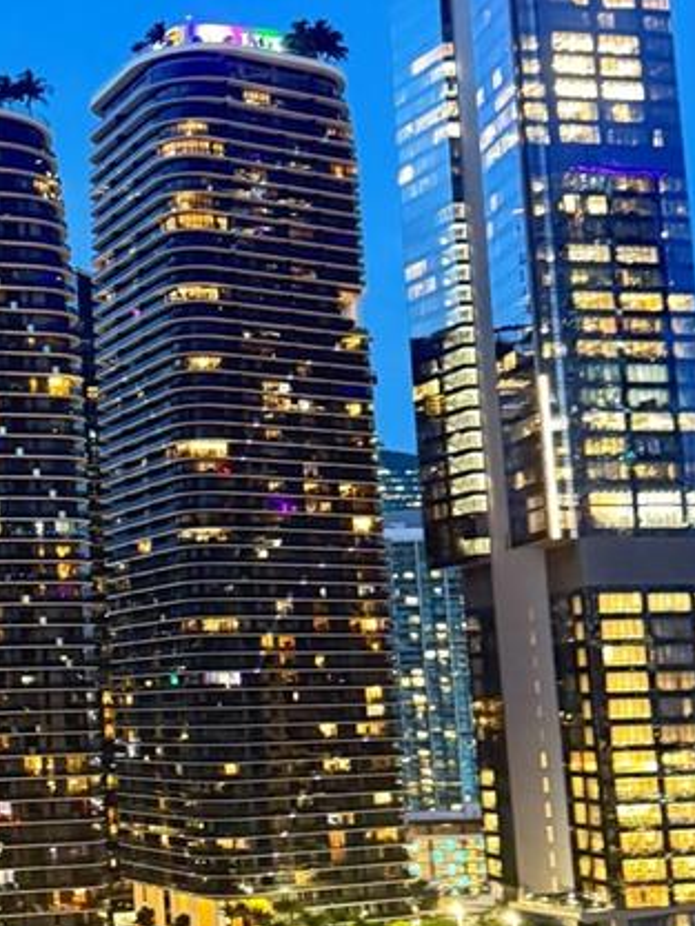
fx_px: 1846
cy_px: 440
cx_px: -73
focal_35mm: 69
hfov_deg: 20.3
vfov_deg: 28.2
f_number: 1.78
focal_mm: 6.76
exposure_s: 1/20
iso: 1600
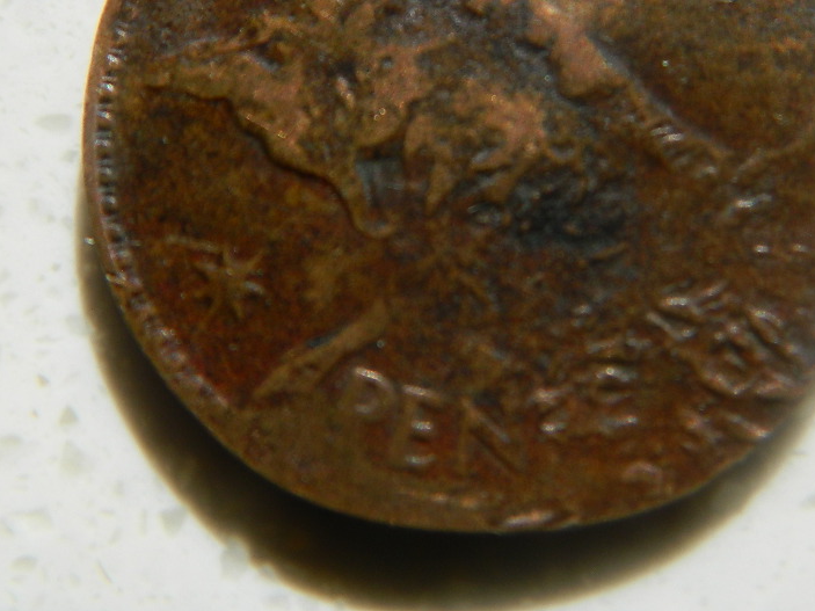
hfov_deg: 37.4
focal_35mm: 51
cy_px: 176
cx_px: 459
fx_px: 1201
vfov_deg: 28.3
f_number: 3.3
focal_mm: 6.2
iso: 80
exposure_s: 1/640
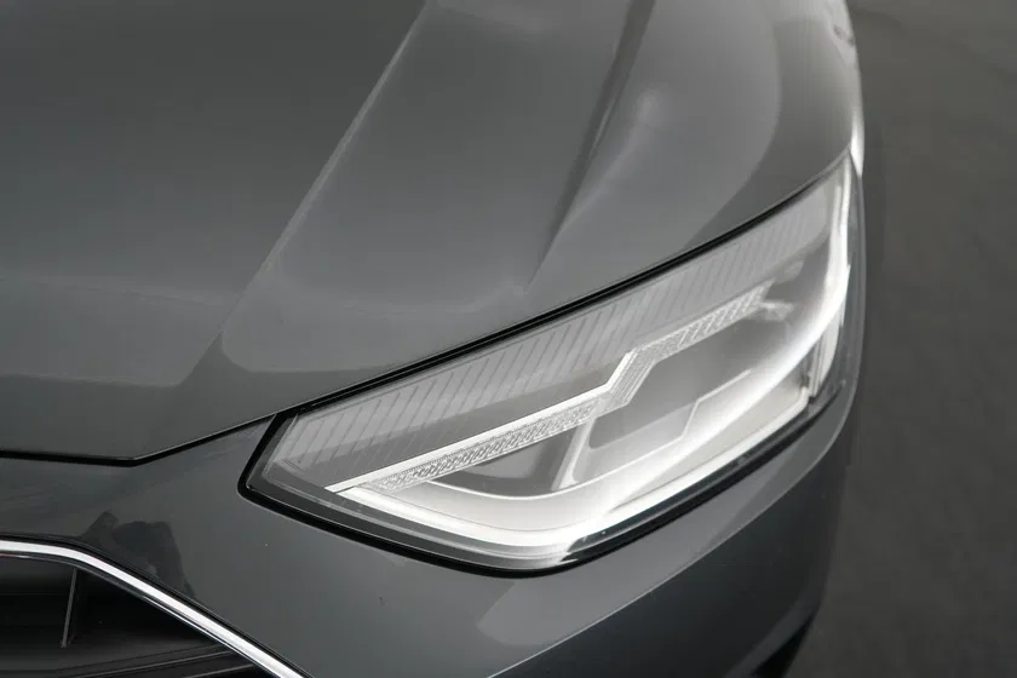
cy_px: 339
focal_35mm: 38
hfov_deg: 50.7
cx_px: 508
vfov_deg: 35.1
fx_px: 1073
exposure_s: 1/160
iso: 1600
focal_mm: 38
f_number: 4
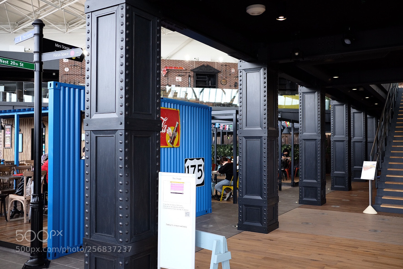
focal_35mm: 35
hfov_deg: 54.4
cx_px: 202
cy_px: 134
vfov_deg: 37.9
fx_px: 392
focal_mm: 23
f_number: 2
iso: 800
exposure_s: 1/500
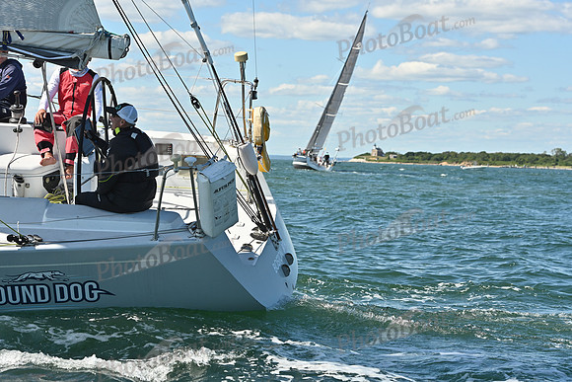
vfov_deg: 14.4
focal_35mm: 95
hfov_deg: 21.5
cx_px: 286
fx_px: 1510
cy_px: 191
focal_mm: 95
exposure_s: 1/1250
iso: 320
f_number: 6.3
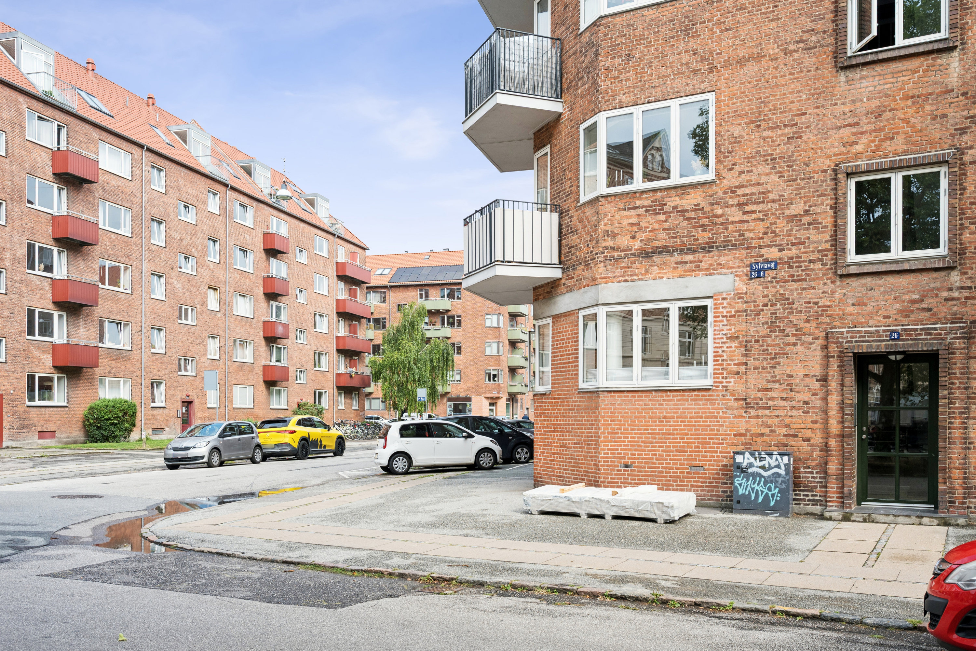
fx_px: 813
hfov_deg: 61.9
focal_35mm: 30
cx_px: 488
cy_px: 326
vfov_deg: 43.6
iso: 400
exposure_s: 1/640
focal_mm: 30
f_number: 6.3
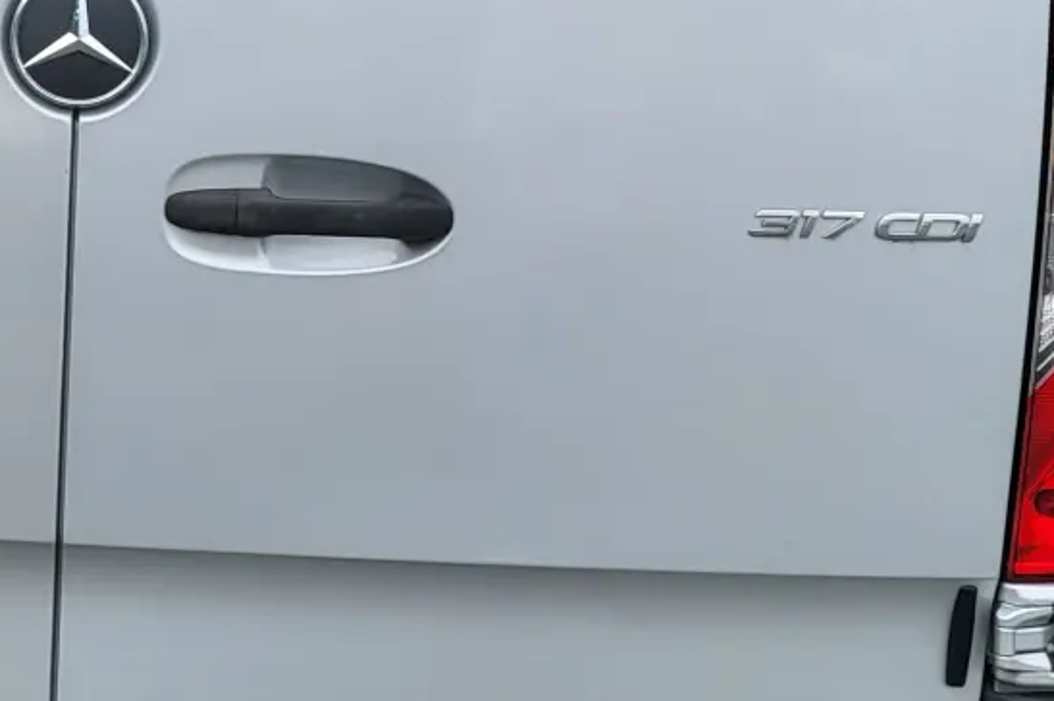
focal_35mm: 95
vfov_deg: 14.2
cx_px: -125
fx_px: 2780
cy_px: 73
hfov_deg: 20.4
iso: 40
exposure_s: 1/1668
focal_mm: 5.4
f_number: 1.8
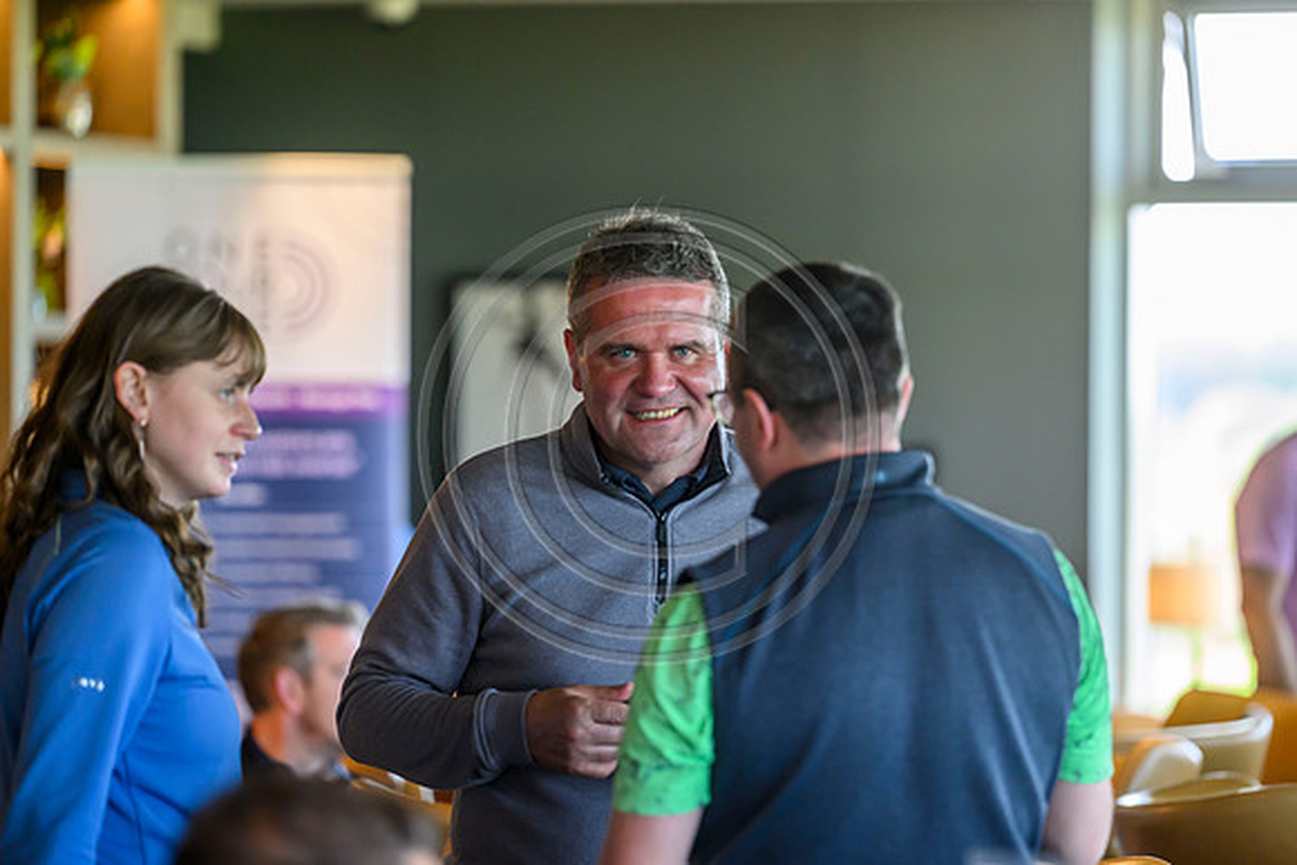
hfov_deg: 10.3
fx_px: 7207
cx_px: 648
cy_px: 432
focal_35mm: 200
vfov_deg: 6.9
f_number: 3.5
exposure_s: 1/320
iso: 2000
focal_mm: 200
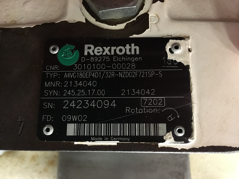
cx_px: 120
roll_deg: -0.5
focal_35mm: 29
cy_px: 90
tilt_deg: -12.2
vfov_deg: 48.2
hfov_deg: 61.7
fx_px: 200
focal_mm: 4.15
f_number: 2.2
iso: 320
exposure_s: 1/17
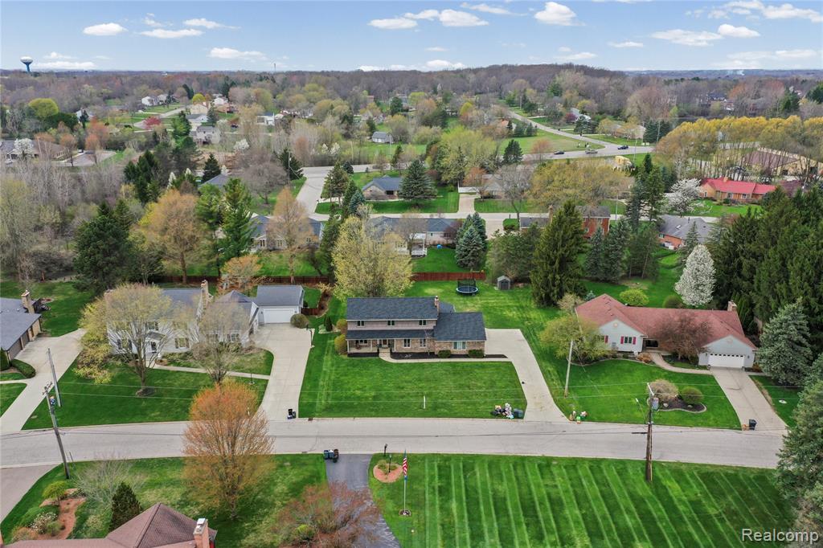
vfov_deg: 46.4
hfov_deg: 65.5
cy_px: 274
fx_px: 640
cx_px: 412
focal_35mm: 28
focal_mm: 10.26
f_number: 5
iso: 100
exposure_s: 1/240
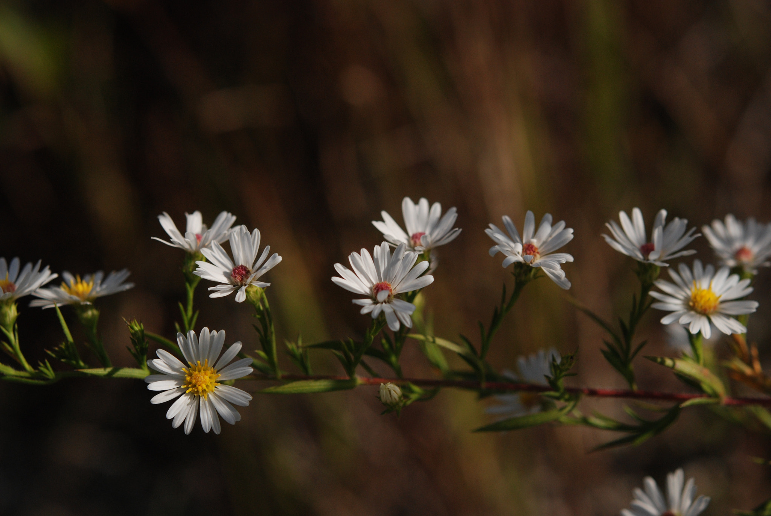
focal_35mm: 90
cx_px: 386
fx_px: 1930
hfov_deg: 22.6
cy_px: 258
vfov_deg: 15.2
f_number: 5.6
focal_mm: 60
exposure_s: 1/800
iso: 400
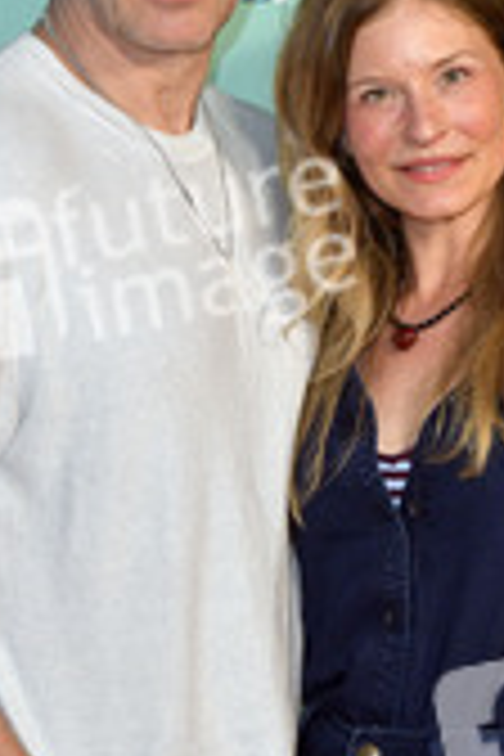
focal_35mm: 143
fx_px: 3003
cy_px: 490
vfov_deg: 14.3
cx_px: 256
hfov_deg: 9.6
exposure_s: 1/250
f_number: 6.3
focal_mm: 60
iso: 1600
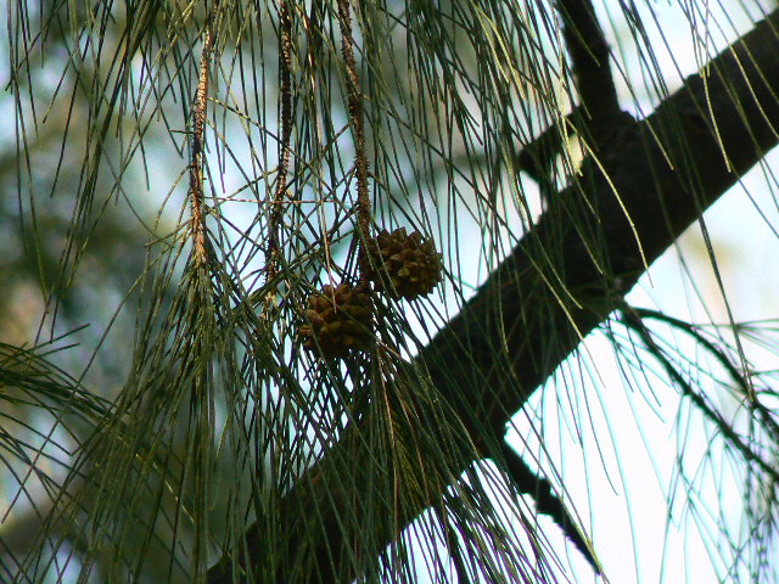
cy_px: 292
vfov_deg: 2.5
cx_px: 390
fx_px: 13367
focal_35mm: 594
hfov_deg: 3.3
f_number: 5
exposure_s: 1/100
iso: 80
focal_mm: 72
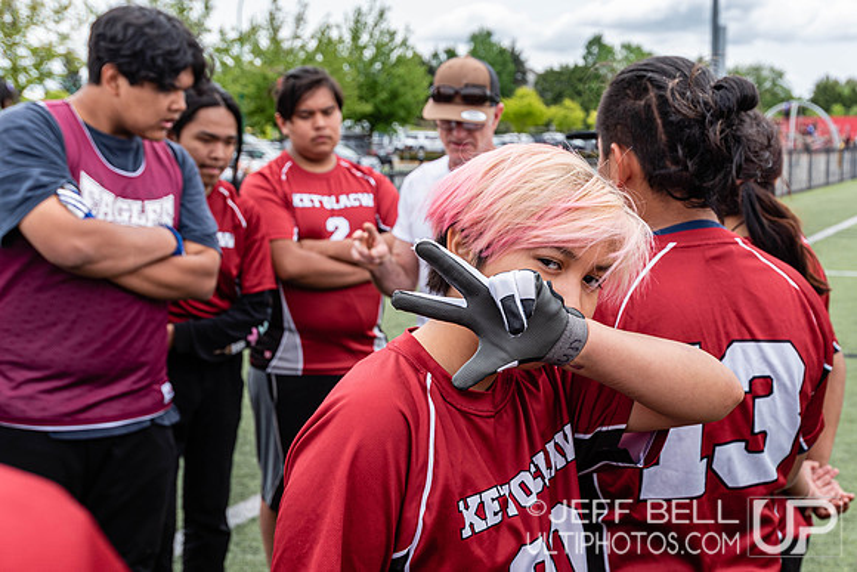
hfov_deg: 39.3
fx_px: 1190
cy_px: 333
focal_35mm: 50
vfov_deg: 27.0
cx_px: 545
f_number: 5.6
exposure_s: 1/400
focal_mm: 35
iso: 140
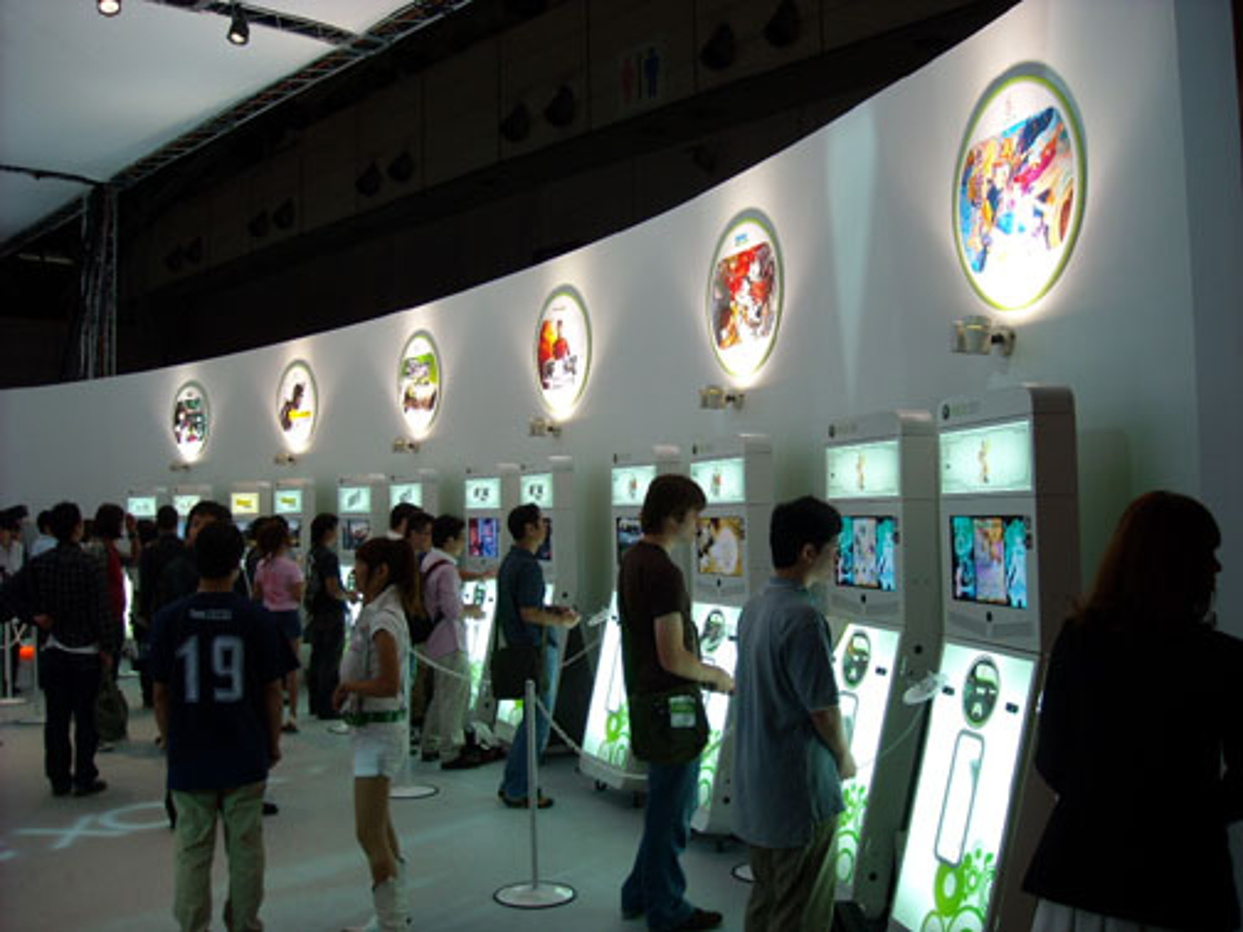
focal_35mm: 35
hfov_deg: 52.6
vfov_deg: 40.7
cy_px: 466
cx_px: 622
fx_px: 1257
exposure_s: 1/26
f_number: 2.8
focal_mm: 5.7
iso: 64
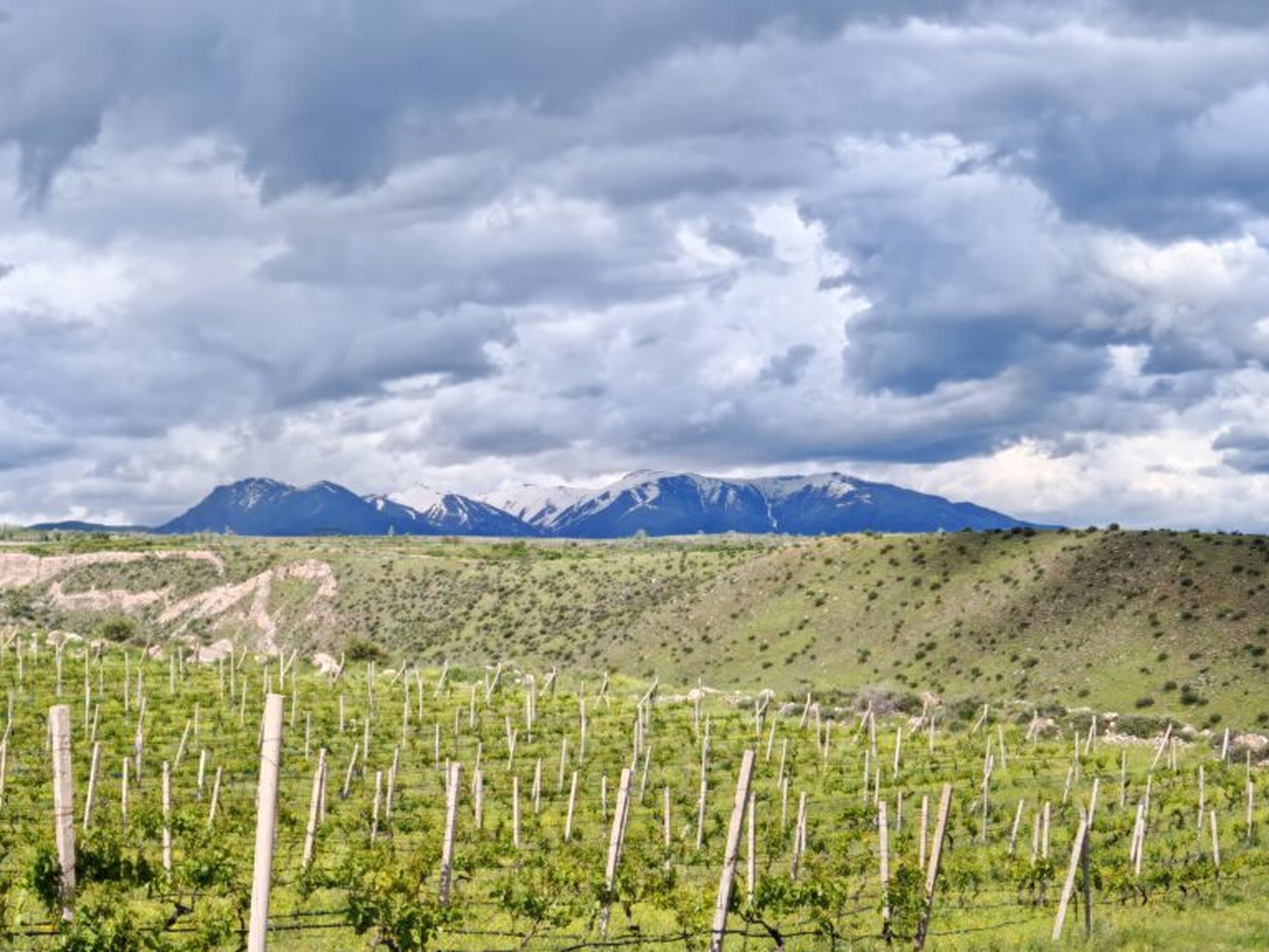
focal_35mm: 72
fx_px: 2639
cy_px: 559
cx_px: 456
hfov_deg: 26.9
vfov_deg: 20.4
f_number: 1.9
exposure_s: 1/1300
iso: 50
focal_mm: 6.67
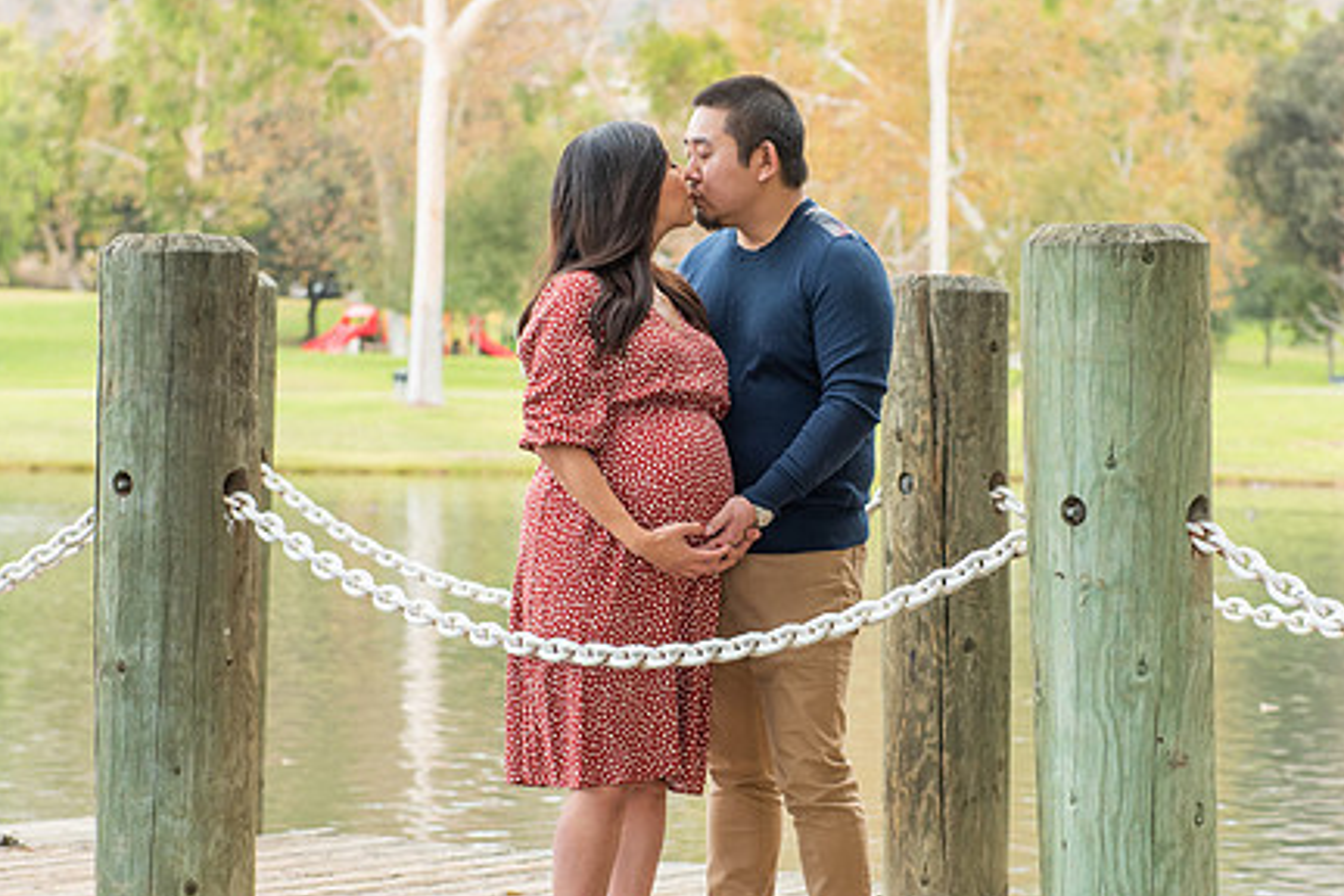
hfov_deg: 15.1
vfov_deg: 10.1
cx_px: 757
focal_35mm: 136
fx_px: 5077
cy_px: 590
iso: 320
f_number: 5
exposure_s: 1/125
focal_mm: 70
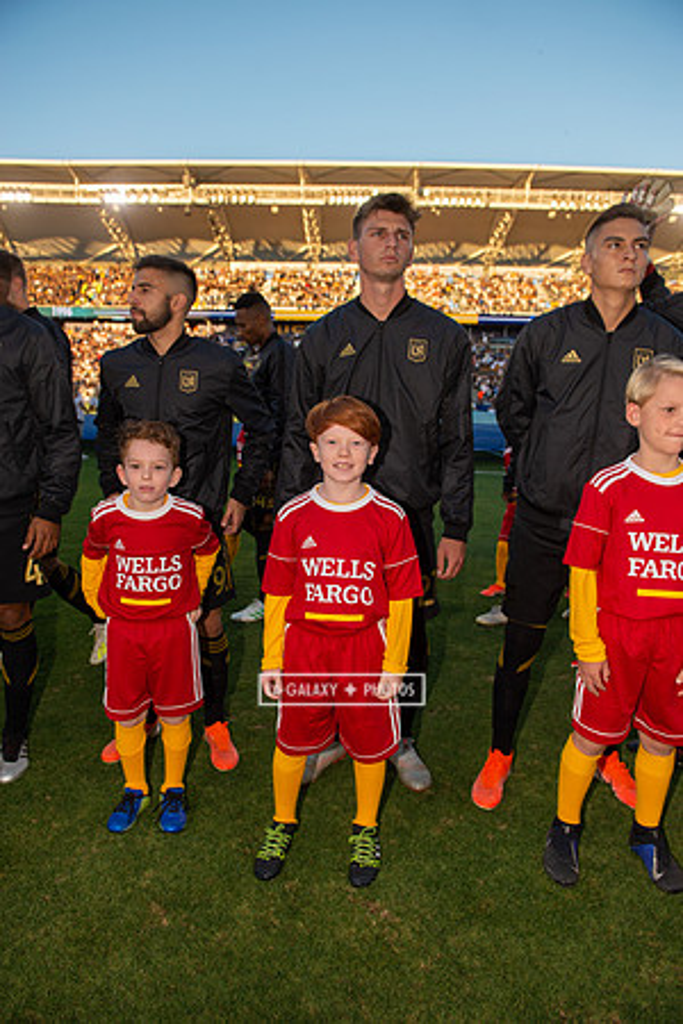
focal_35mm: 24
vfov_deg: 73.7
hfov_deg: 53.1
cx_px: 342
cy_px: 512
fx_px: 683
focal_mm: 24
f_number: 4.5
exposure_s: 1/500
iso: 160
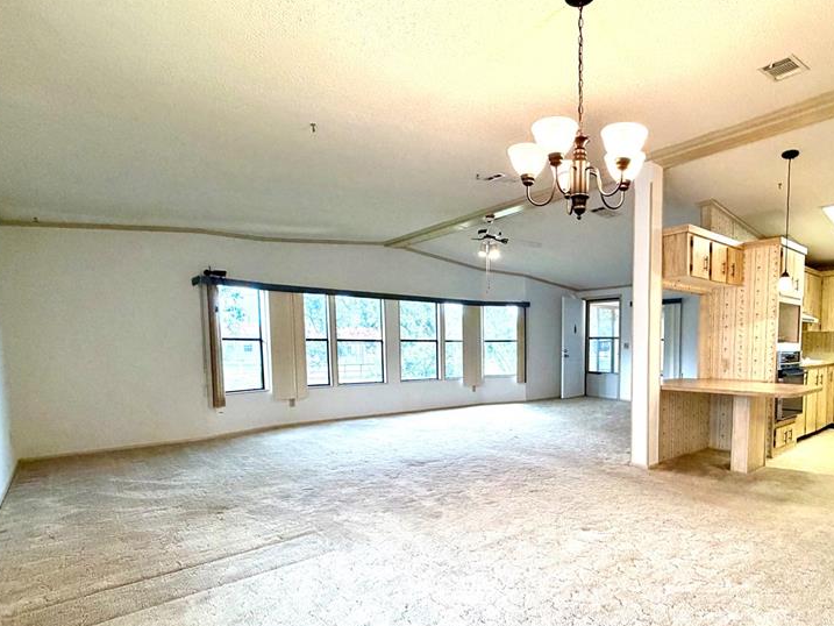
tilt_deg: -4.4
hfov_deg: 79.6
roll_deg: +0.0
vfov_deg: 65.2
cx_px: 542
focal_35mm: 20
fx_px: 482
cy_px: 383
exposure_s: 1/120
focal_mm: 2.22
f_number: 2.2
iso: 320
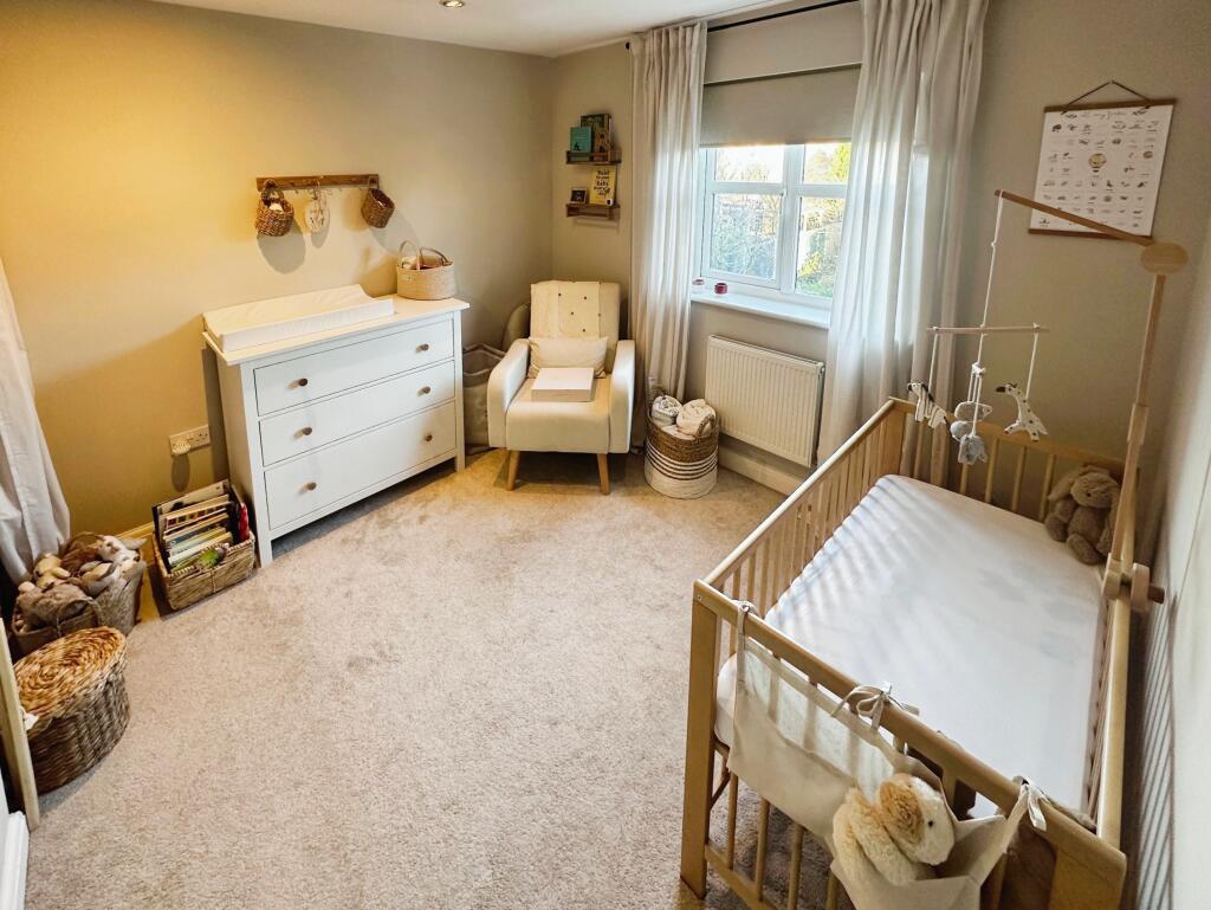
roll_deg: +1.4
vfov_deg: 85.7
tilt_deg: -19.6
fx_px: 490
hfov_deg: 102.0
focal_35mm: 14
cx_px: 606
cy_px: 455
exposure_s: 1/50
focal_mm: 2.22
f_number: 2.2
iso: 160
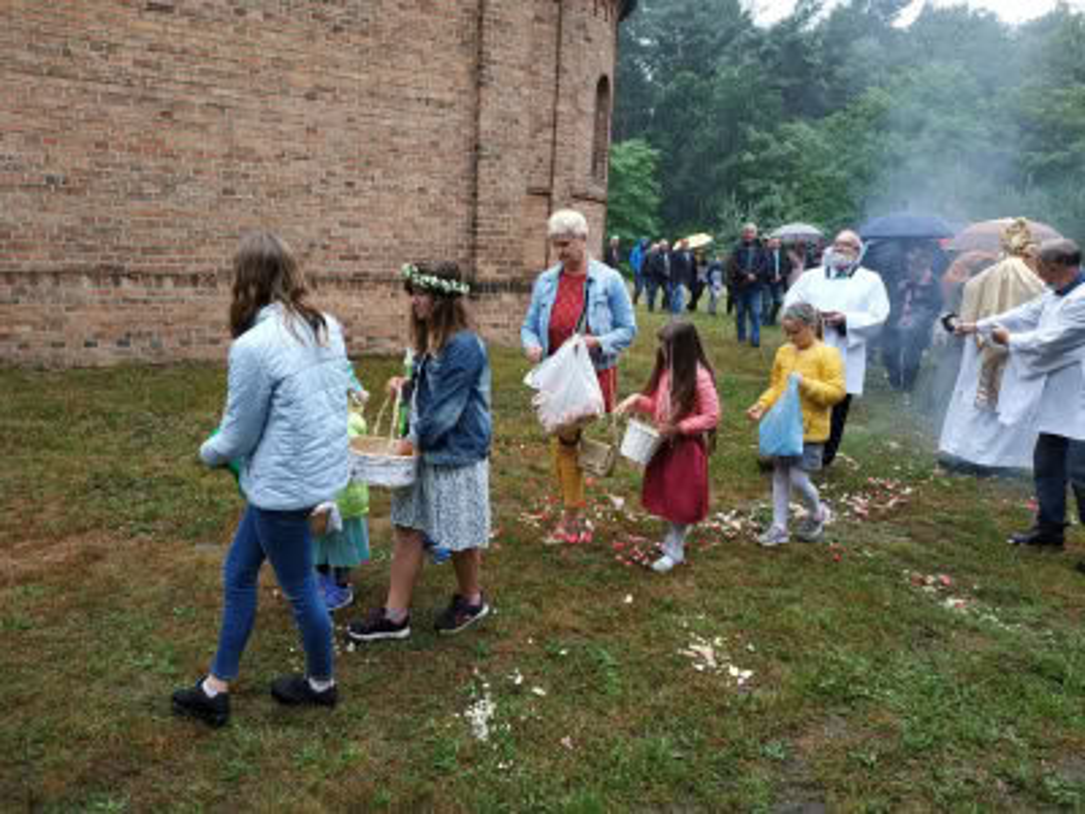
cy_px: 407
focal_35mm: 24
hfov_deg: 71.6
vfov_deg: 56.8
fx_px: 752
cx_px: 542
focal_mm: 3.94
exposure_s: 1/195
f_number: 1.9
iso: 125
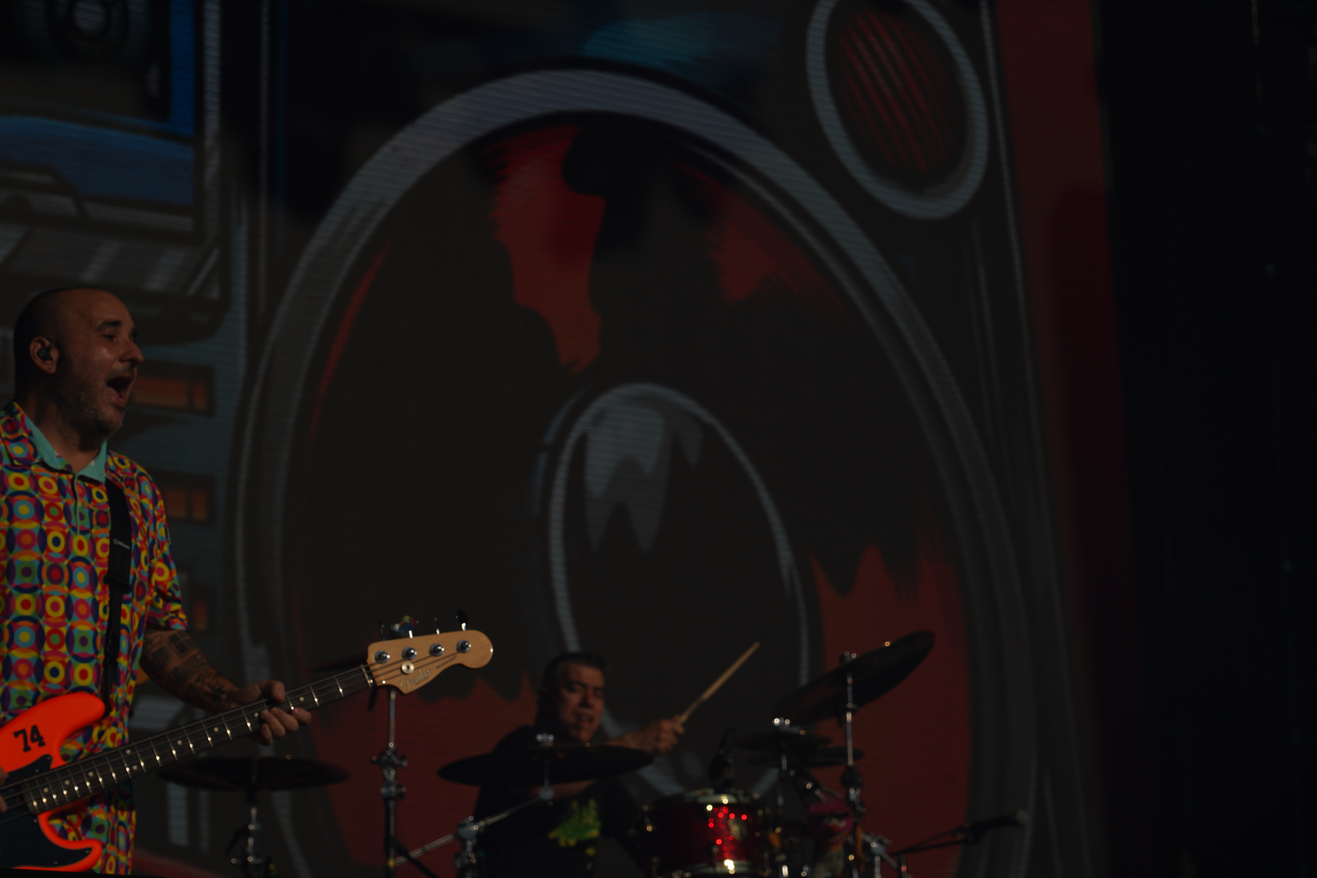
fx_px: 3841
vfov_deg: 13.0
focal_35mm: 105
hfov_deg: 19.5
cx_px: 658
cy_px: 439
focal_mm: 105
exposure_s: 1/1600
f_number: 8
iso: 100
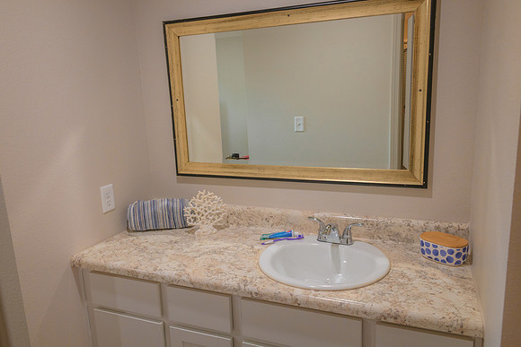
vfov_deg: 46.4
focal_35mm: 28
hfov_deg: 65.5
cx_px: 260
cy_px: 174
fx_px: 405
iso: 1000
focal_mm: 28
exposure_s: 1/50
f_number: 8
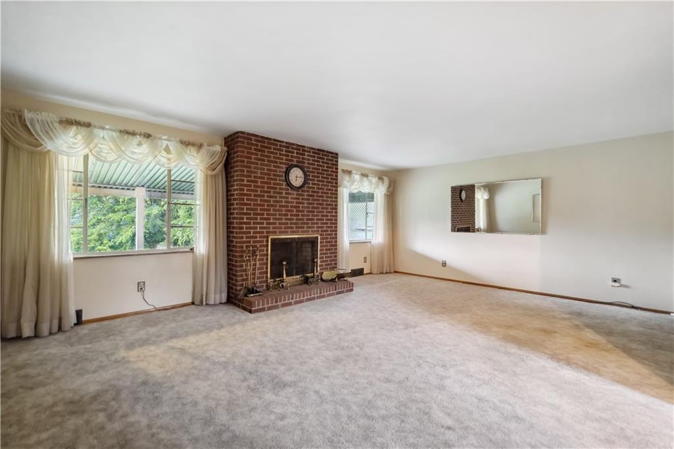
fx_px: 299
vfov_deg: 73.7
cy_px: 224
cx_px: 337
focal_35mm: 16
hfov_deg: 96.8
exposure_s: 1/30
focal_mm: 16
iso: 2500
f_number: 2.8
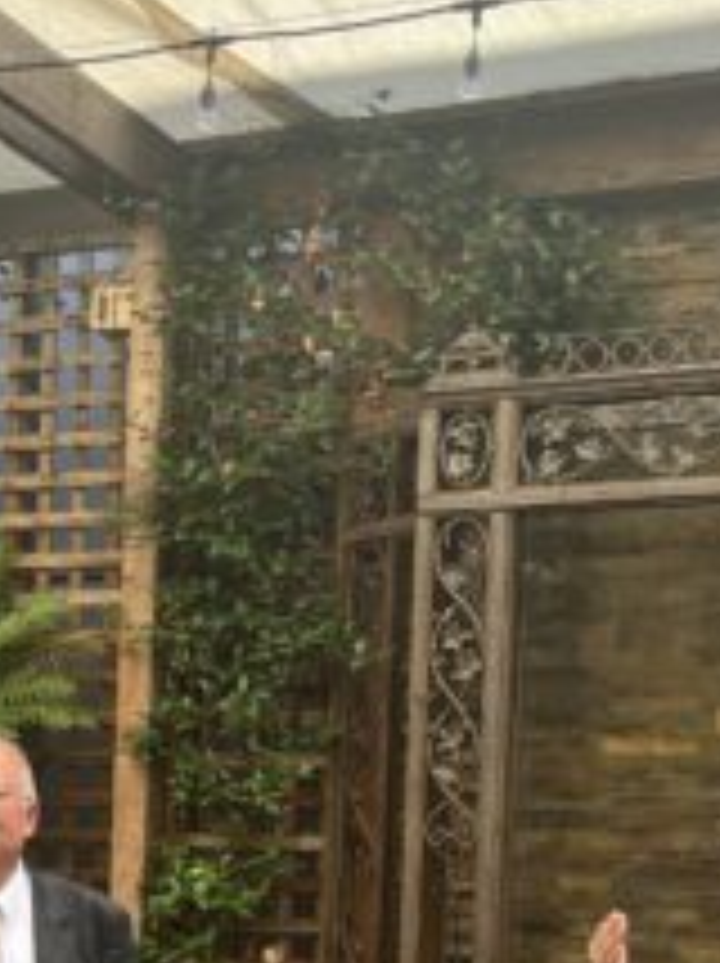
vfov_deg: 25.7
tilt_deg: +1.2
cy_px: 896
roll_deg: -2.2
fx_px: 2029
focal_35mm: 73
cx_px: 468
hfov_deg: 20.1
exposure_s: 1/430
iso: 50
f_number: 1.6
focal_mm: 5.1
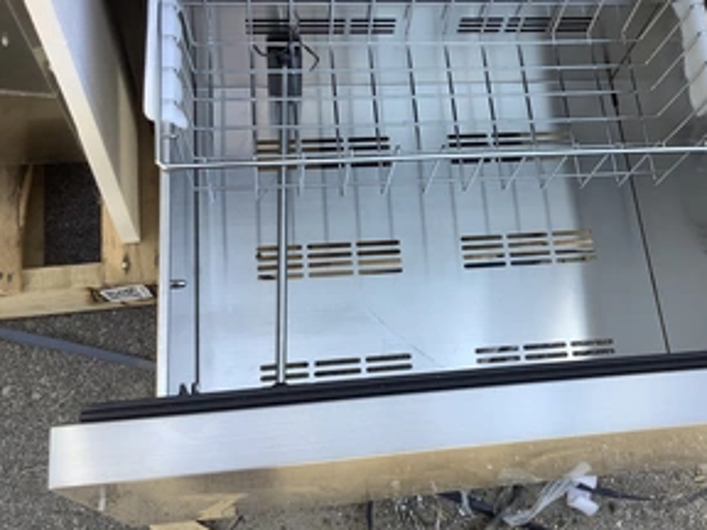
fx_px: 878
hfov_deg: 43.5
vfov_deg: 33.4
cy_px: 191
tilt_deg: -65.2
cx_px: 444
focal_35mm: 43
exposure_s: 1/149
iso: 25
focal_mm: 3.3
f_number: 2.4
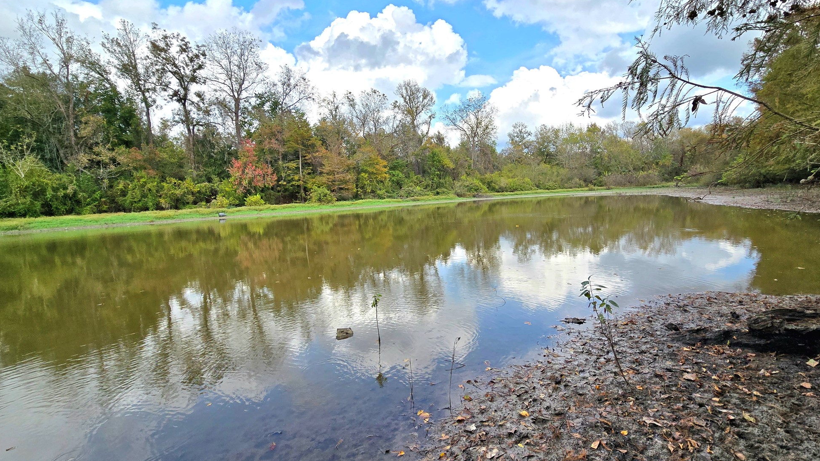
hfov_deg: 102.9
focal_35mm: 15
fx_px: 326
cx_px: 425
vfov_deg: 70.5
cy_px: 225
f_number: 2.2
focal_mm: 2.2
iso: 50
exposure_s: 1/2000
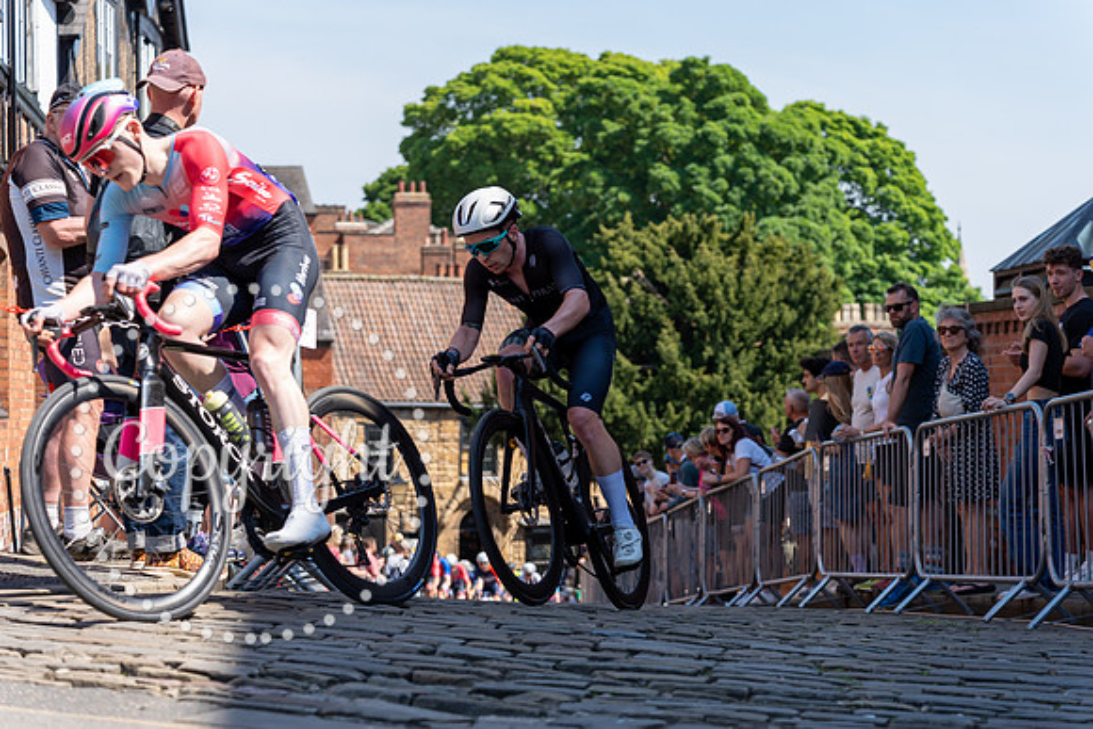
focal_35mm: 75
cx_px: 546
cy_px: 364
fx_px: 2278
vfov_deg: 18.2
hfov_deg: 27.0
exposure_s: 1/800
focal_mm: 75
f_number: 4
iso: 160
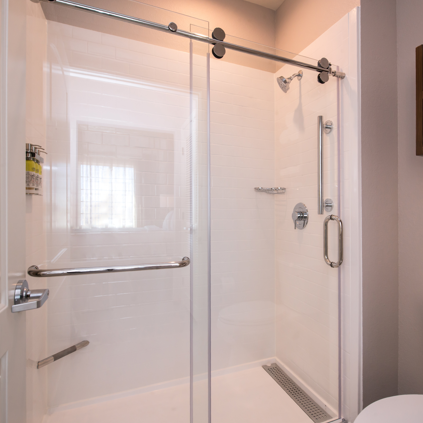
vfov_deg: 69.6
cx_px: 249
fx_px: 304
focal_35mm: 22
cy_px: 209
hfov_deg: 69.1
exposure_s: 1/25
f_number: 11
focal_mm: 17
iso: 640
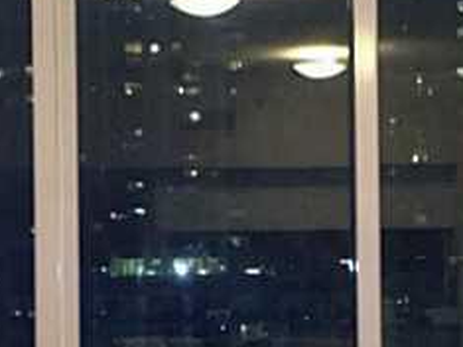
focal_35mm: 119
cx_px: 236
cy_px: 248
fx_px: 1591
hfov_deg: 16.6
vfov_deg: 12.4
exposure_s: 1/16
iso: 320
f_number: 2.4
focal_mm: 4.28
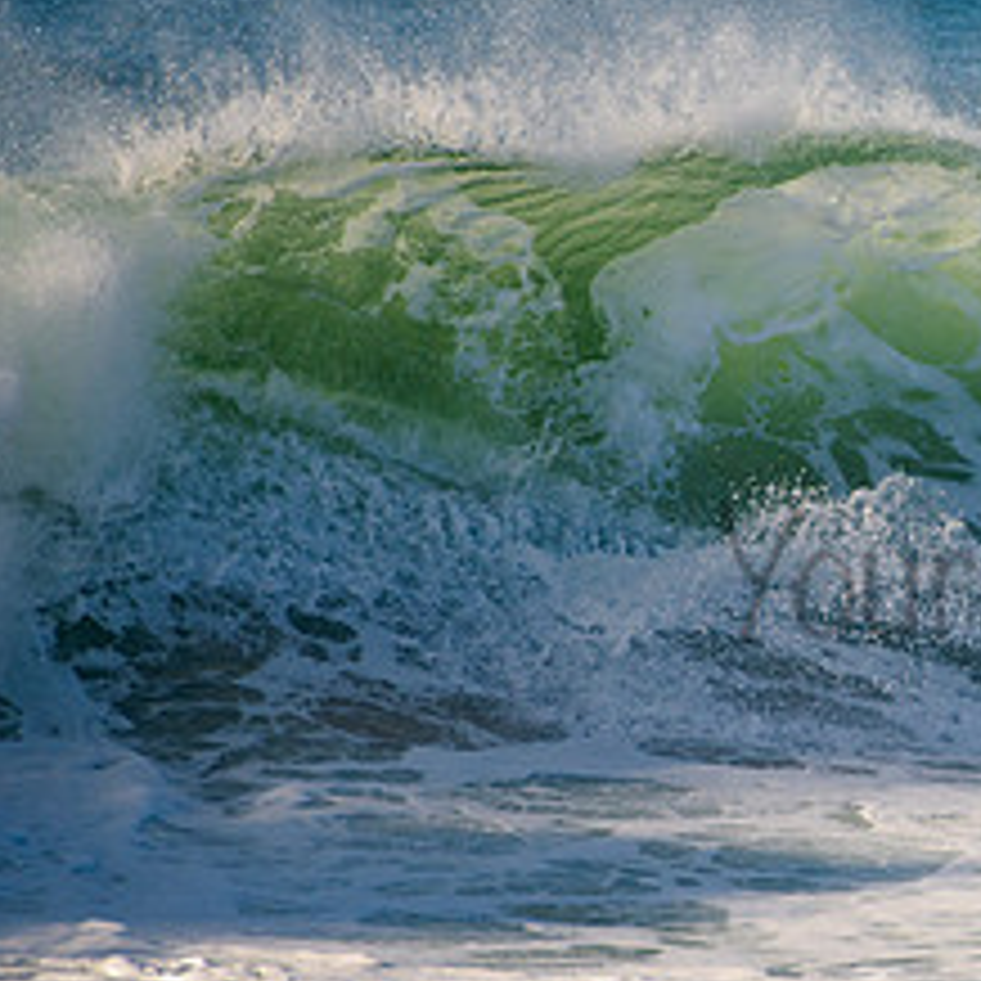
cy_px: 533
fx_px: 36263
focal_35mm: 1131
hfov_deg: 1.5
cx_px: 1184
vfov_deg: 1.5
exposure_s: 1/1600
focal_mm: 500
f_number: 5.6
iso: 160
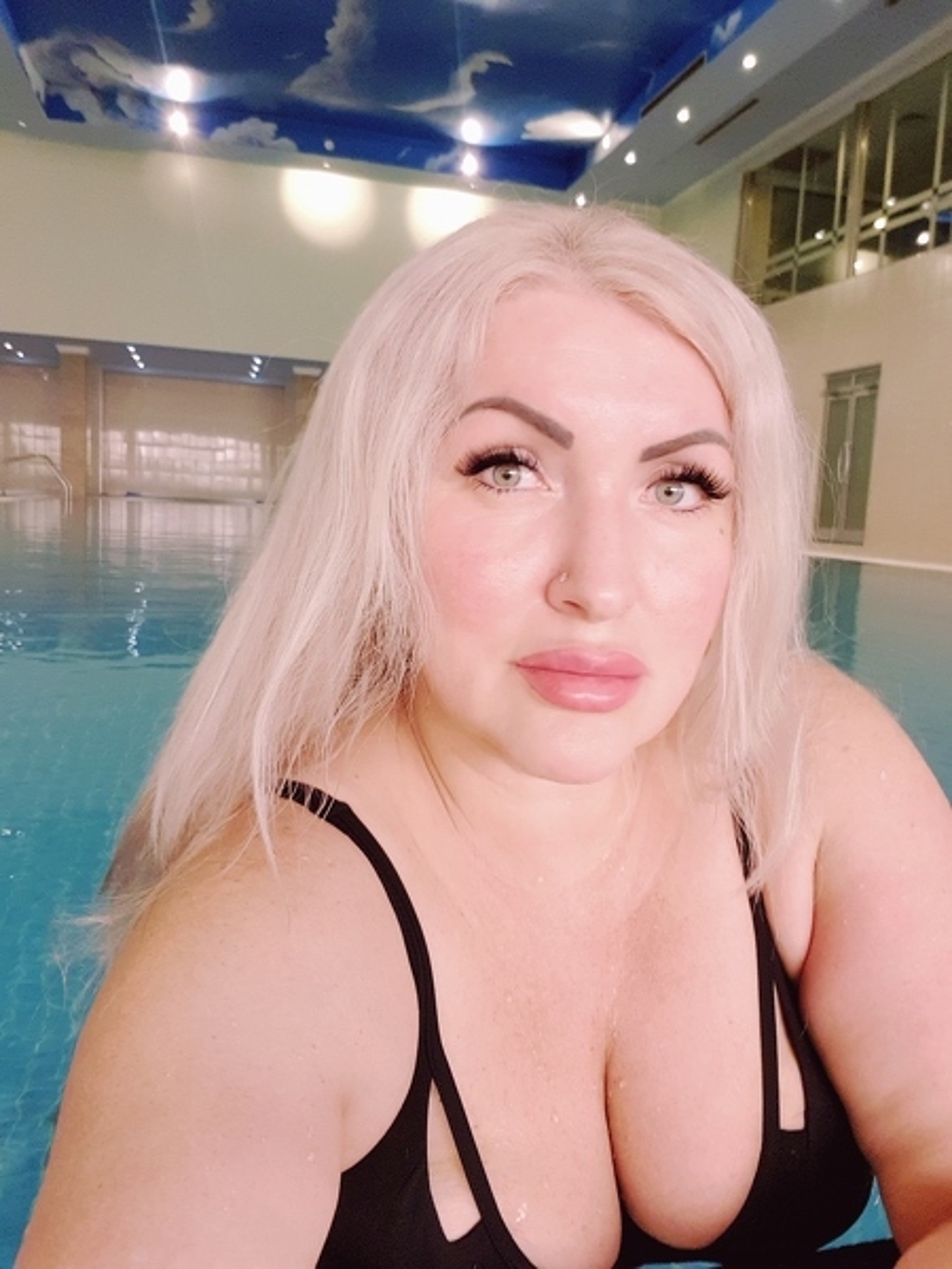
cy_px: 634
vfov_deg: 69.4
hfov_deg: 54.9
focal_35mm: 25
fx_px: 917
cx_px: 476
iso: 125
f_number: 1.7
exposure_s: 1/24
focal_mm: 2.95
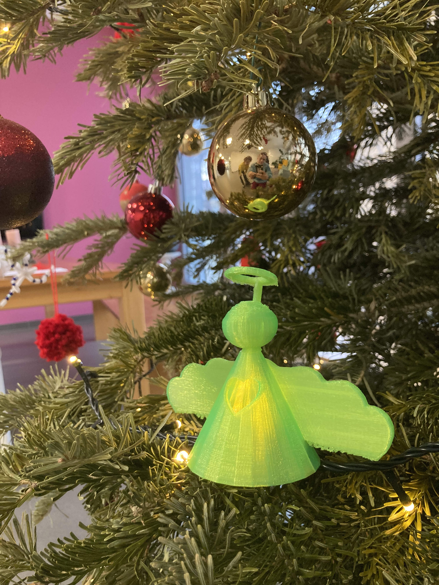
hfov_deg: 49.7
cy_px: 292
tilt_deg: -5.5
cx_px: 220
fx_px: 473
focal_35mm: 28
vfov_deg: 63.4
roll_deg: +2.1
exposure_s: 1/50
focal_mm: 3.99
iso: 160
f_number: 1.8
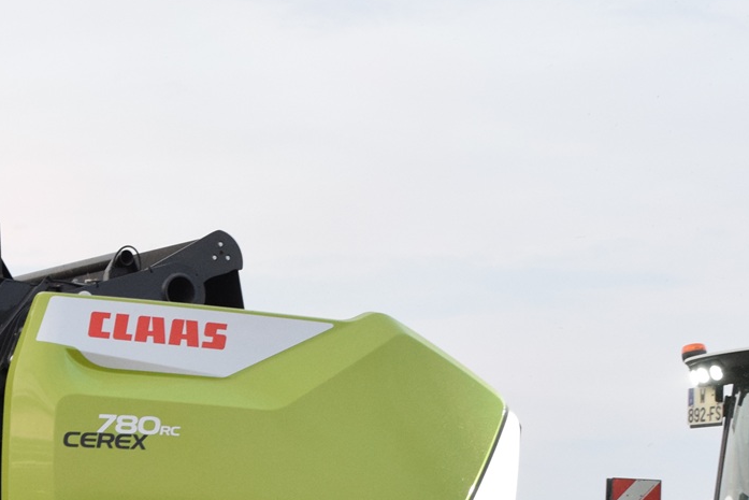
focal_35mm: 124
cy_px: 620
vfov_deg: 10.8
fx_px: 2580
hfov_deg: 16.4
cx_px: 206
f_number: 5
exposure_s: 1/100
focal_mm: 32
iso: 1600
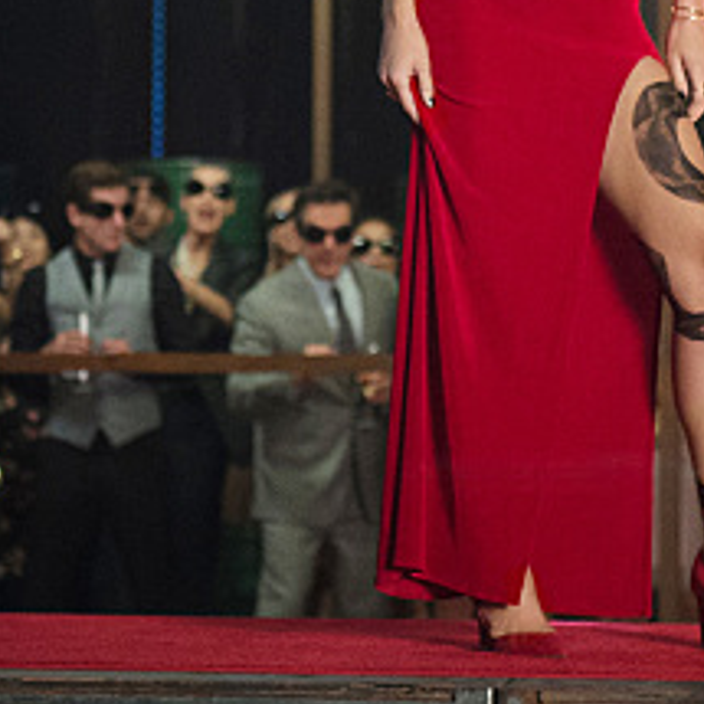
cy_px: 38
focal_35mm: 221
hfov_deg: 7.9
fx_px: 5085
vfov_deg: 7.9
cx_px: 455
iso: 3200
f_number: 2.8
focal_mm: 70
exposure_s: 1/80
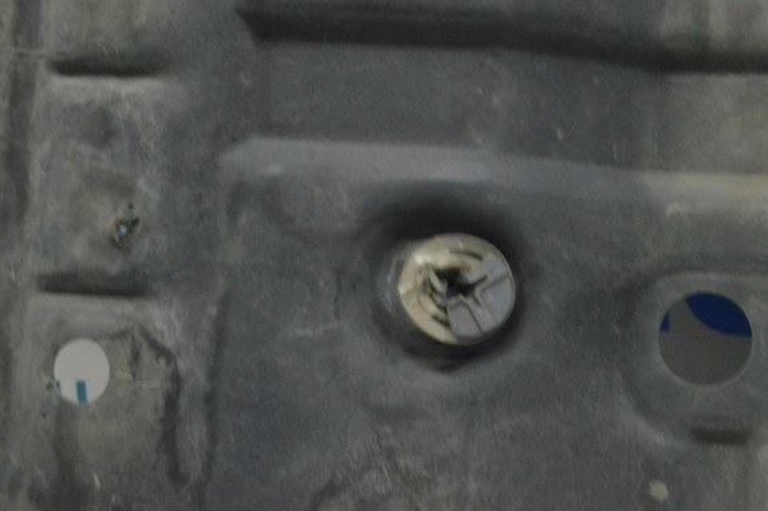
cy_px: 242
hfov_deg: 22.0
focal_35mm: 93
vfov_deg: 14.7
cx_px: 427
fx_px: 1973
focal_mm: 55
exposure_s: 1/15
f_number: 20
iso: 6400
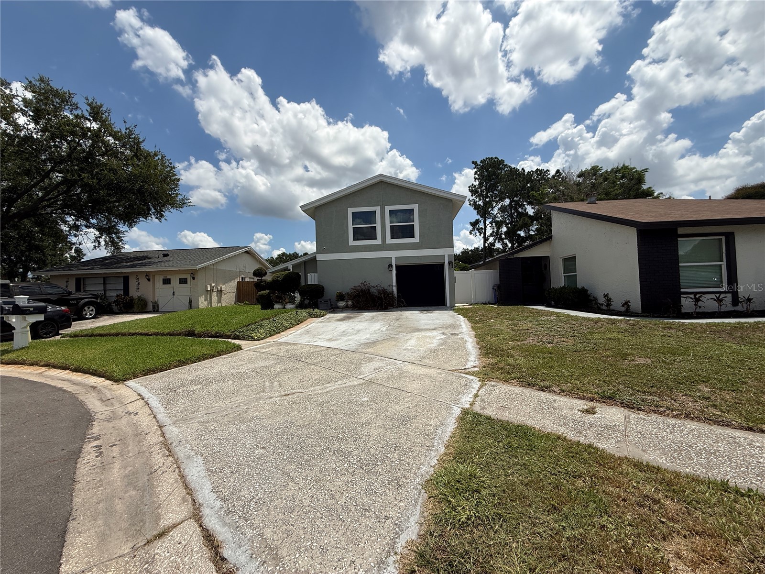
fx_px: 309
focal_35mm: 14
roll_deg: +2.5
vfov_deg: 85.7
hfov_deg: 102.1
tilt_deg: +0.8
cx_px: 382
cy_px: 287
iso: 50
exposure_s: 1/4425
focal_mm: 2.22
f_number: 2.2
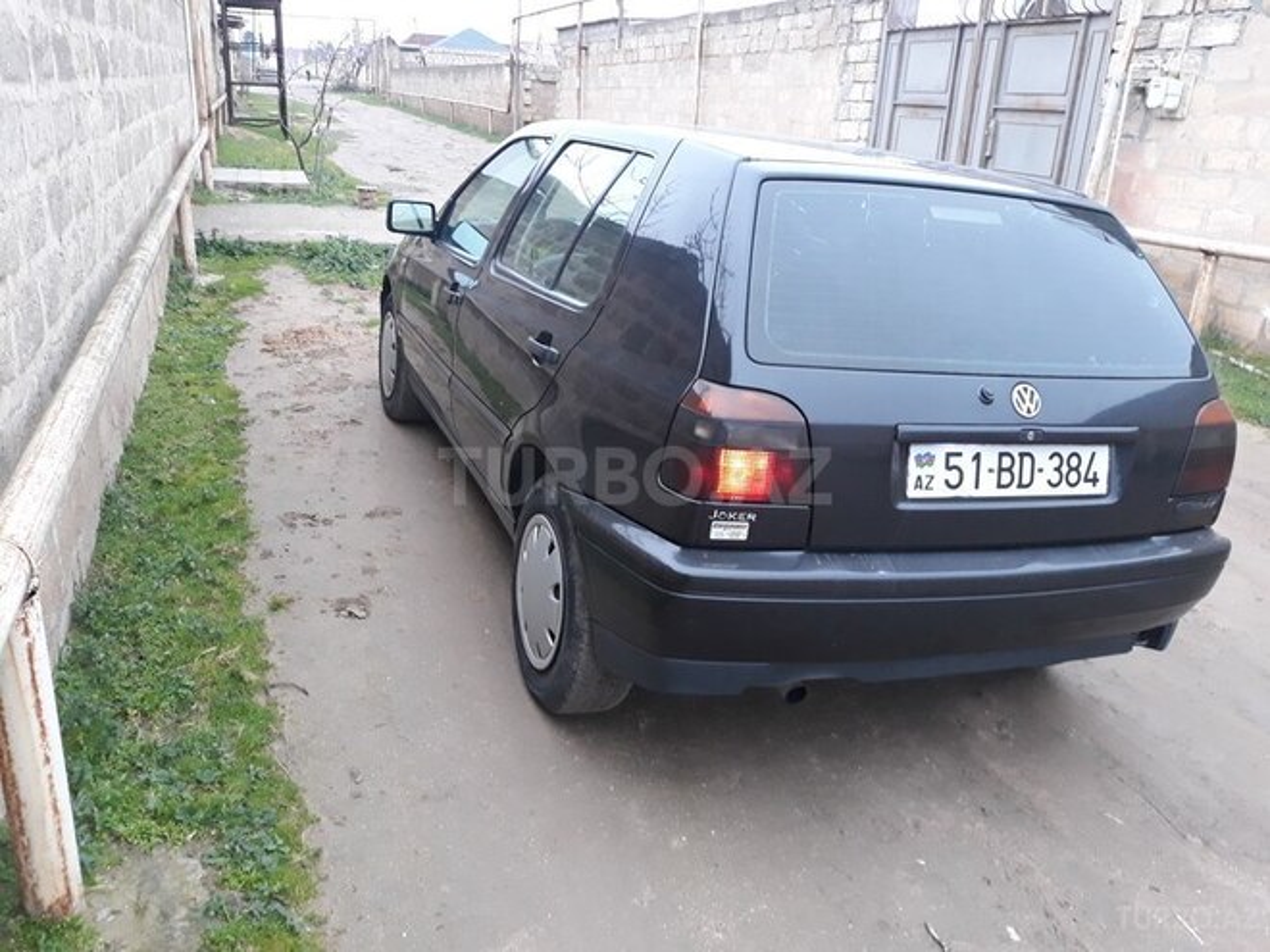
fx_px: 991
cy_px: 476
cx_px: 635
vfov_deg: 51.4
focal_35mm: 27
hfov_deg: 65.3
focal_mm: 3.71
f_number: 1.7
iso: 200
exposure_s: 1/25
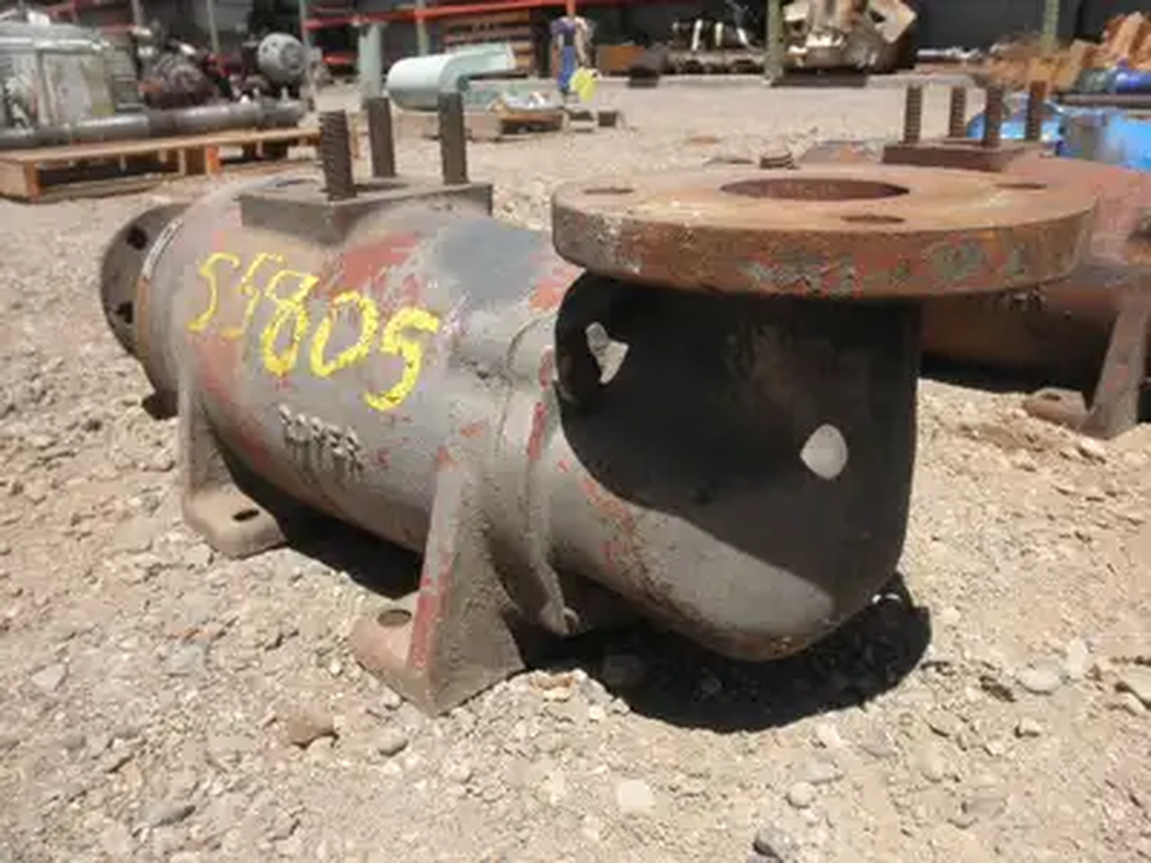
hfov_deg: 63.4
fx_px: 931
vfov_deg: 49.7
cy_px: 432
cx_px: 576
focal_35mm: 28
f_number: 8.5
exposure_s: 1/125
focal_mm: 5
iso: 64
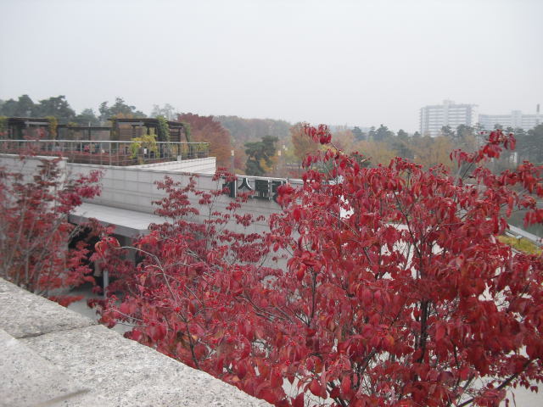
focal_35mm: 36
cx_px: 272
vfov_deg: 39.7
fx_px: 565
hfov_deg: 51.4
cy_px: 204
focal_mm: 6.3
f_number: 3.1
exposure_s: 1/320
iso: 100
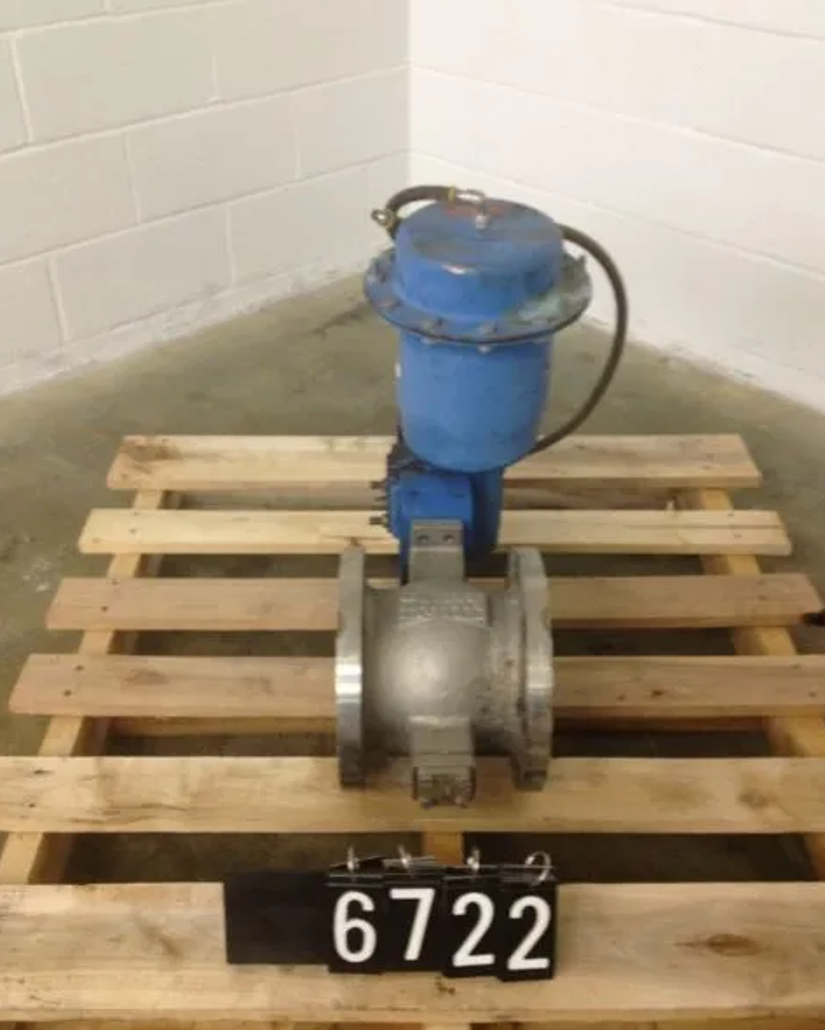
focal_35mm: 37
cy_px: 530
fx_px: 1129
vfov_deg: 49.1
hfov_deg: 40.1
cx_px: 413
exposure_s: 1/20
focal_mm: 4.28
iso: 160
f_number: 2.4
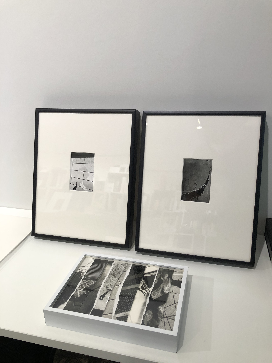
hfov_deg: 49.7
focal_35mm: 28
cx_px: 136
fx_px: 293
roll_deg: +2.5
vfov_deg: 63.4
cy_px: 182
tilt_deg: -22.8
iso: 40
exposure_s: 1/33
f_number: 1.8
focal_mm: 4
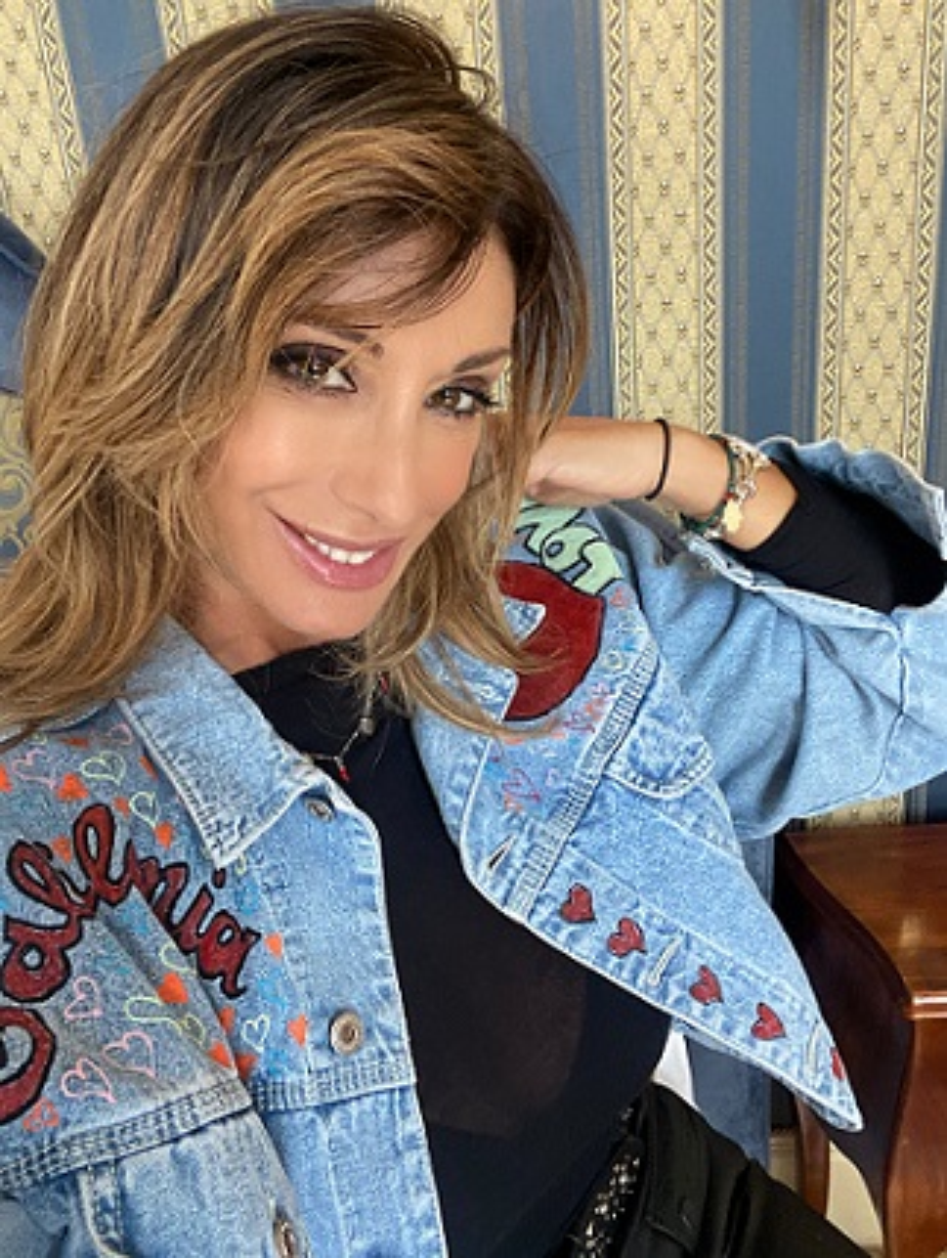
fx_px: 1092
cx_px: 474
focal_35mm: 30
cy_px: 629
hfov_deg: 46.9
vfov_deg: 59.9
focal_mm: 2.71
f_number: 2.2
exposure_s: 1/50
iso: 200
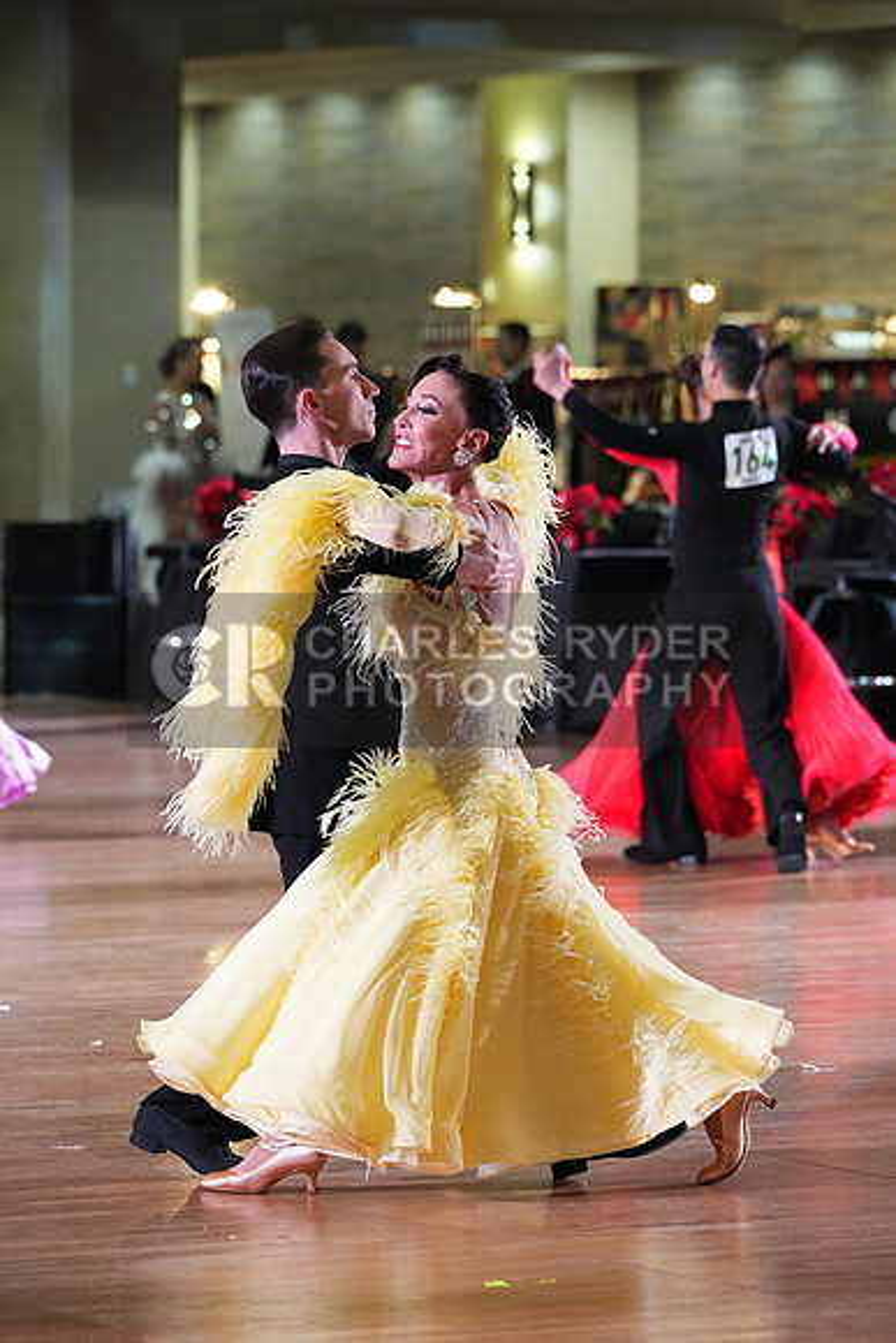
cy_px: 672
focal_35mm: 200
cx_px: 448
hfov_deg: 6.9
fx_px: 7462
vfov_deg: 10.3
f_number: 5.6
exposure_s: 1/400
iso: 10000
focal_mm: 200
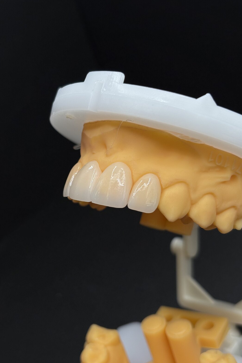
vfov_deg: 36.2
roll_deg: +16.5
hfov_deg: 24.6
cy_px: 179
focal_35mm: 55
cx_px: 120
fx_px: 554
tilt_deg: -29.4
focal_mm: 5.96
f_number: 1.6
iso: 50
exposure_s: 1/557
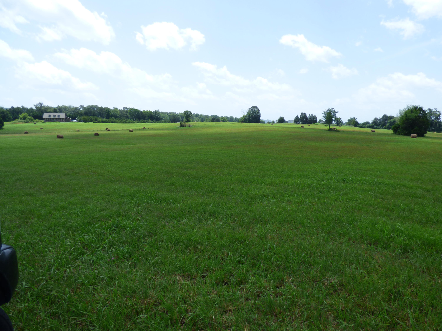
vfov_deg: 66.0
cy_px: 166
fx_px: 255
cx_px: 221
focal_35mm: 20
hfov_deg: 81.7
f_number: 2.8
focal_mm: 3.58
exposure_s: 1/1300
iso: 100
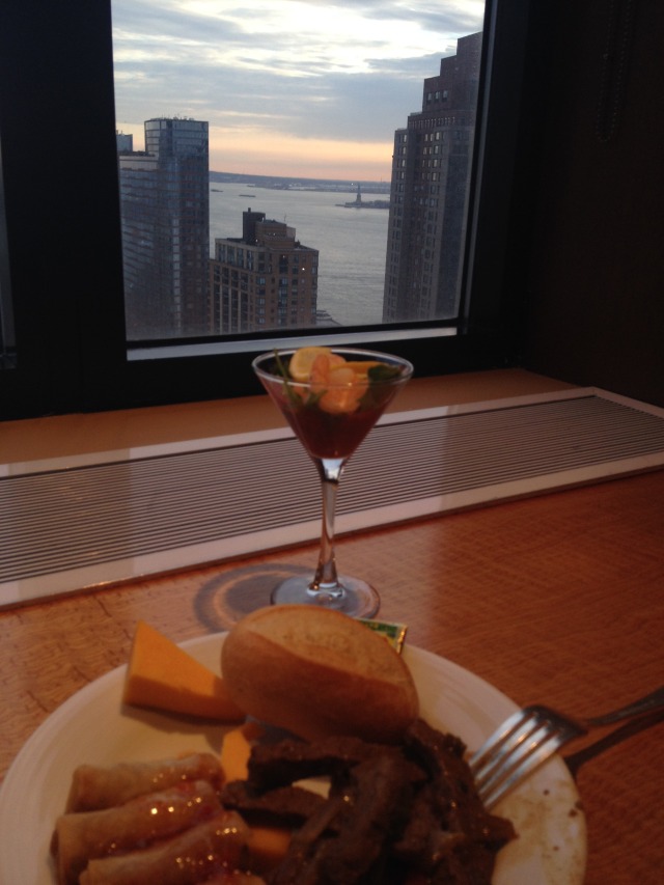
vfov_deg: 52.6
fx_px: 895
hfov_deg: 40.7
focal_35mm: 35
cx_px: 332
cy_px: 442
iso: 64
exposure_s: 1/40
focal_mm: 4.28
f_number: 2.4
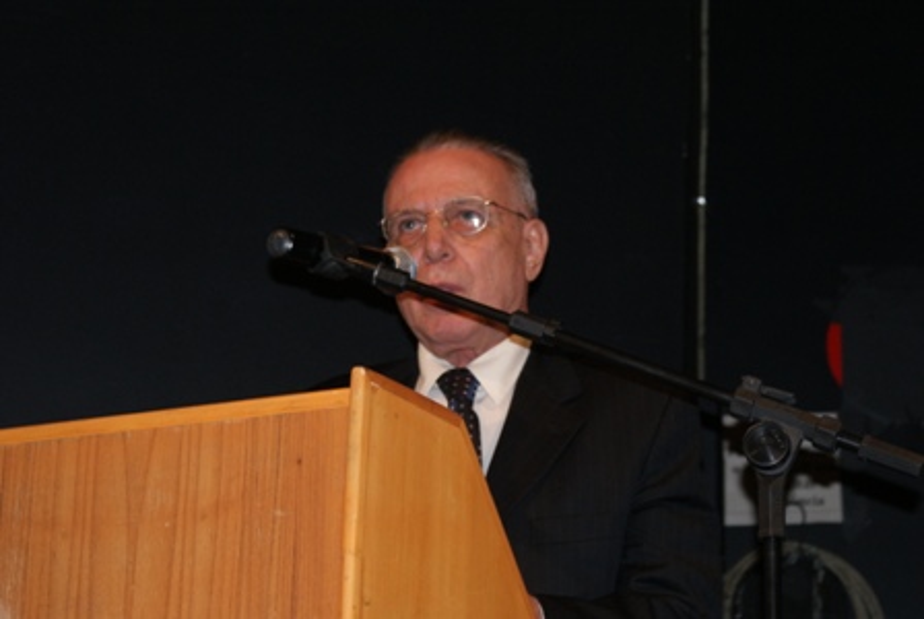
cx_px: 462
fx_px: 2313
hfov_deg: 22.6
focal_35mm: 90
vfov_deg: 15.2
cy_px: 310
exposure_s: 1/100
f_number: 5.6
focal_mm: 60
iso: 400
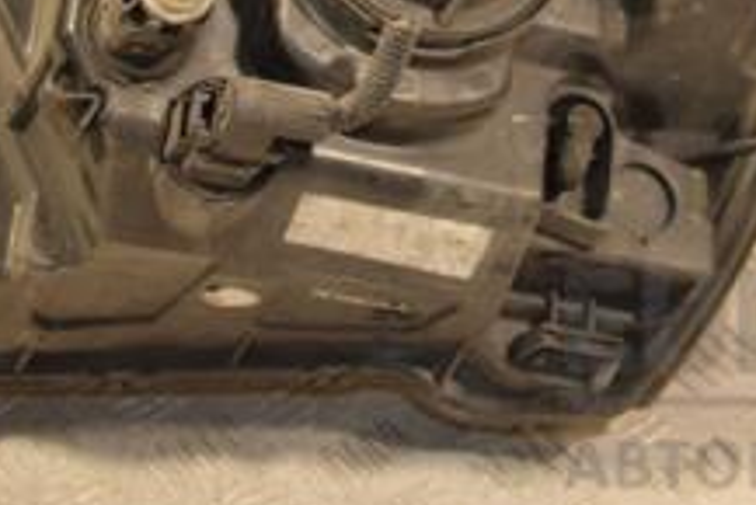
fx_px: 2438
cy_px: -143
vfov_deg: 11.5
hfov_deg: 17.6
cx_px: 498
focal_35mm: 116
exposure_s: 1/125
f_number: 5
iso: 800
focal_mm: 28
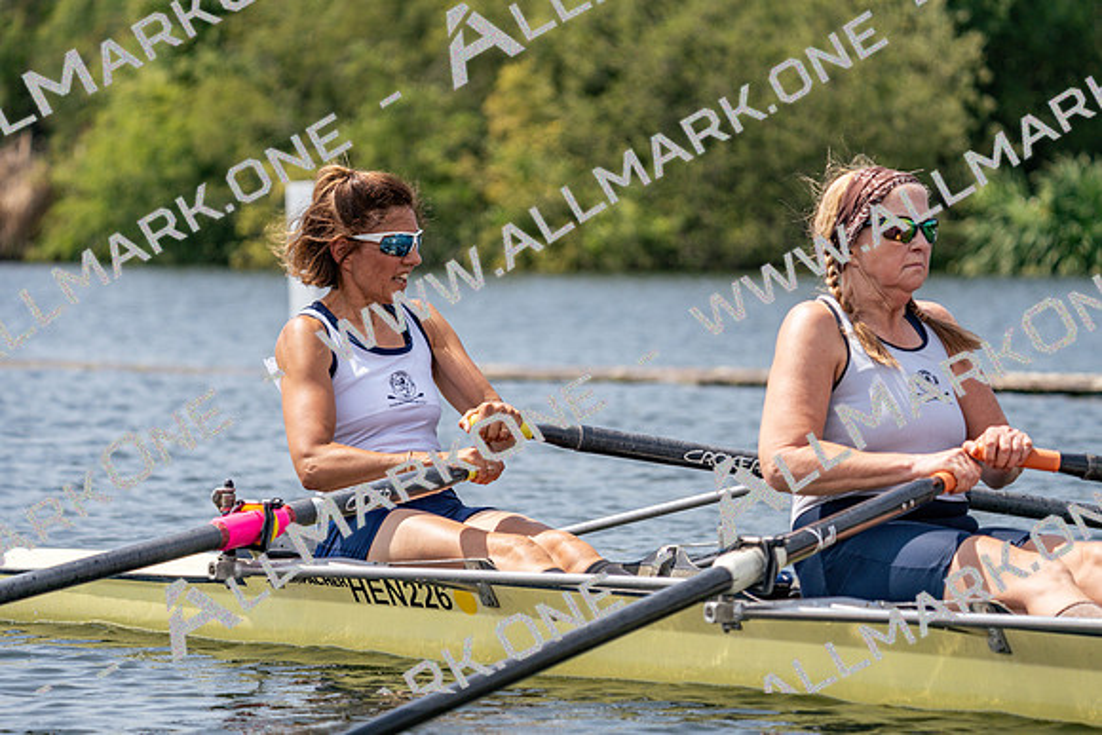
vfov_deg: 6.9
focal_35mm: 200
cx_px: 551
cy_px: 368
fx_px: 6123
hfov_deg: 10.3
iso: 200
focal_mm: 200
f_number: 5.6
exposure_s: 1/1600
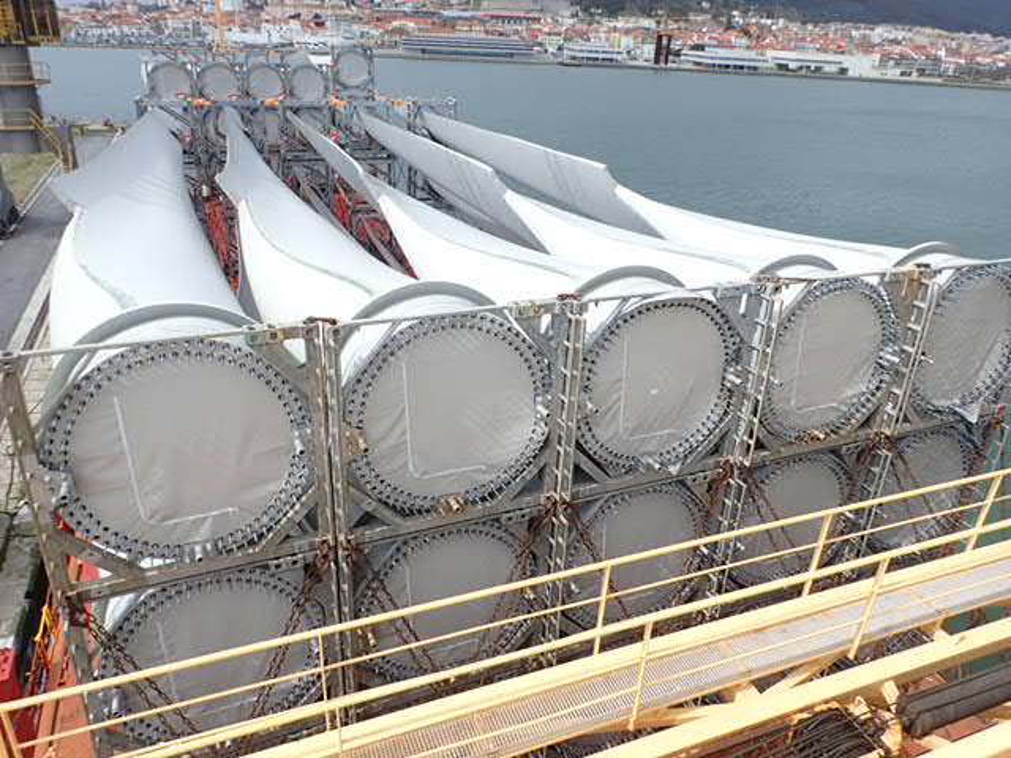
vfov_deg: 54.9
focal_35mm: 25
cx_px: 506
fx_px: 730
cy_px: 379
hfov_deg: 69.4
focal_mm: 4.5
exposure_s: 1/200
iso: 100
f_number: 8
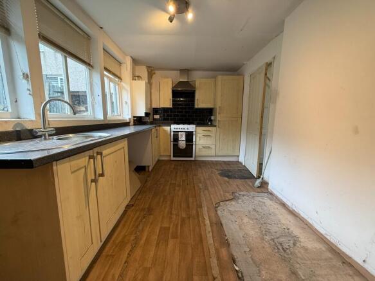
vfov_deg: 85.7
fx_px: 152
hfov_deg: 102.1
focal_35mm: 14
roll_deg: +0.0
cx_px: 188
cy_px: 140
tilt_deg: -7.4
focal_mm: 2.22
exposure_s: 1/84
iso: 320
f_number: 2.2
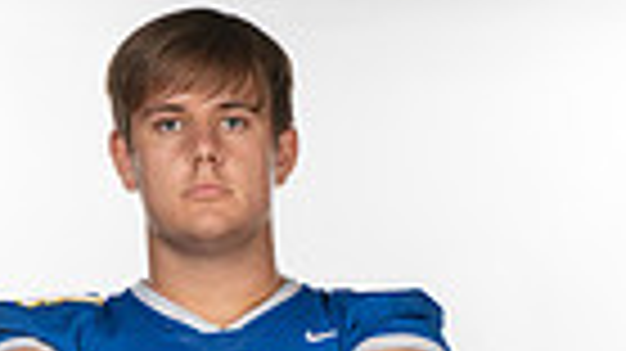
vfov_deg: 6.2
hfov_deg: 11.6
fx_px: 3086
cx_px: 270
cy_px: 891
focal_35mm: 186
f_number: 7.1
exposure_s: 1/320
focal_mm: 55
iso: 800
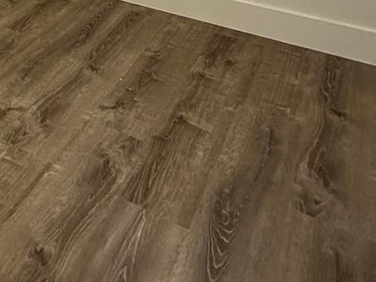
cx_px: -11
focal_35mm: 51
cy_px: -225
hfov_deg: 33.8
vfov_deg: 20.4
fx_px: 554
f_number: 2.2
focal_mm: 2.22
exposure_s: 1/120
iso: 160
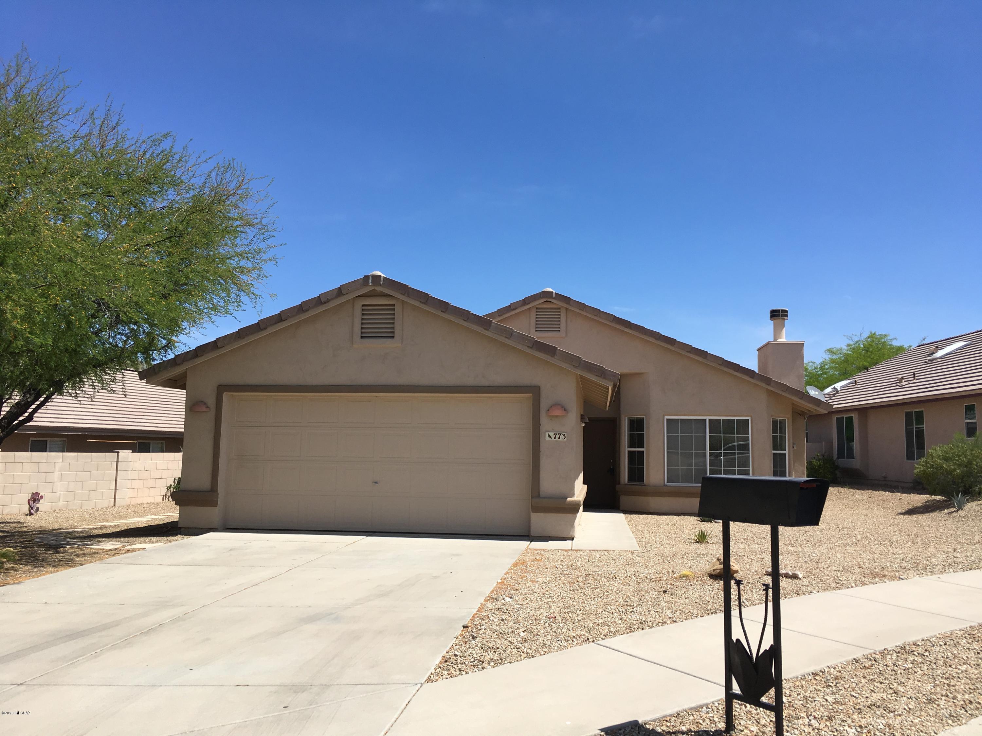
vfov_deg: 48.2
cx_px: 491
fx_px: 823
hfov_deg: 61.7
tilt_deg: +3.7
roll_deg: -0.1
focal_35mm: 29
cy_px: 368
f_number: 2.2
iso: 25
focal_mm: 4.15
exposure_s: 1/2137
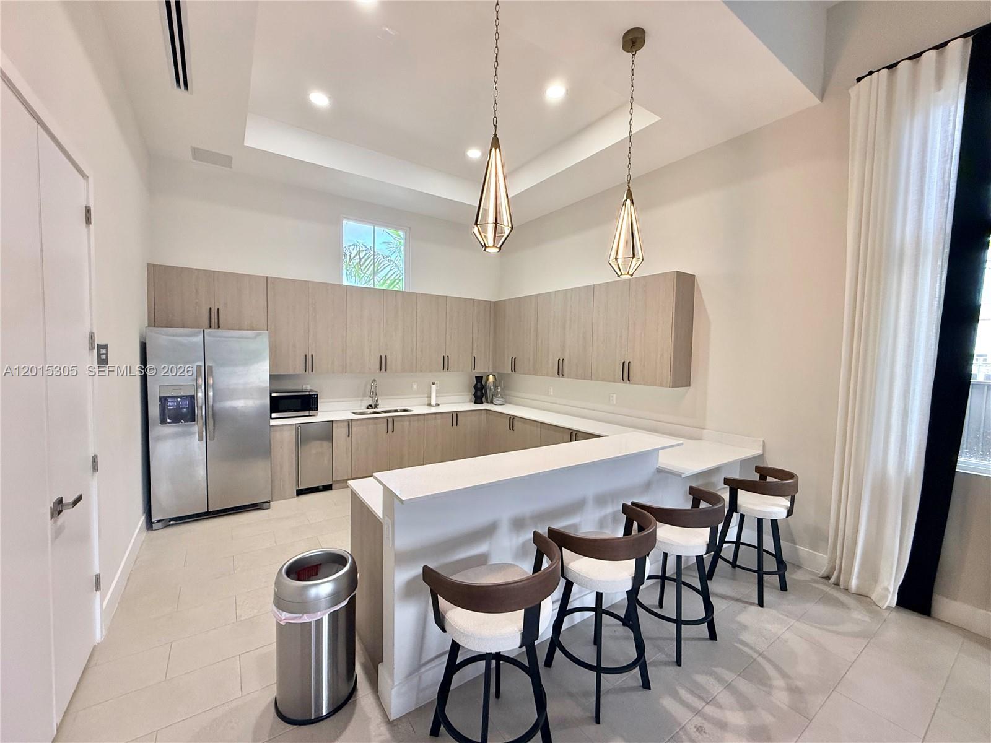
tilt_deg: -2.4
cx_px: 496
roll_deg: -1.5
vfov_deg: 85.7
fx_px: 401
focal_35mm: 14
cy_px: 372
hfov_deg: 102.1
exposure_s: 1/120
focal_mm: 2.22
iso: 200
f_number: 2.2
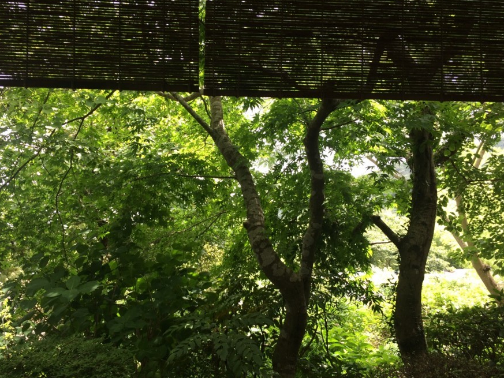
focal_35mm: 34
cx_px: 235
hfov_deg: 53.9
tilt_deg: +0.4
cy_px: 187
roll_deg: -0.3
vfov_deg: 41.8
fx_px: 495
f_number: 2.2
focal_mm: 4.15
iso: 40
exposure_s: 1/120
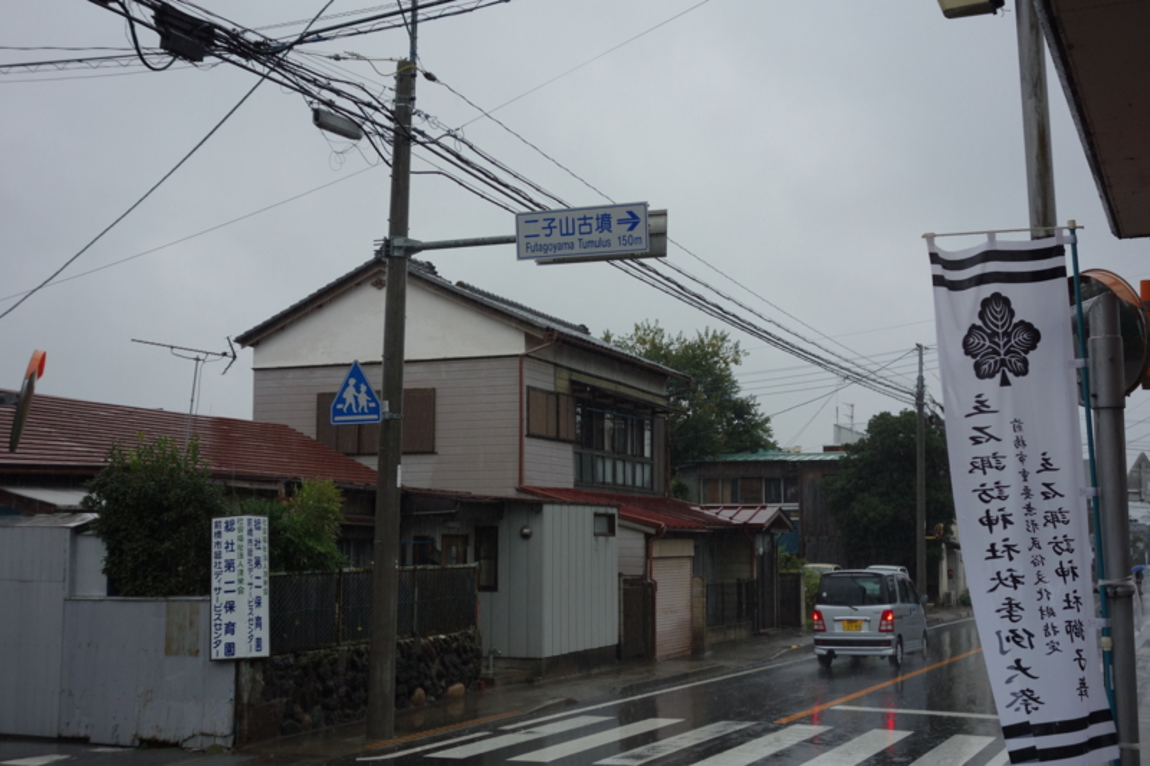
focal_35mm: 45
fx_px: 1437
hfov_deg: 43.6
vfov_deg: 29.9
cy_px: 383
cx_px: 575
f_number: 3.2
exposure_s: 1/250
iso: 320
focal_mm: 16.78
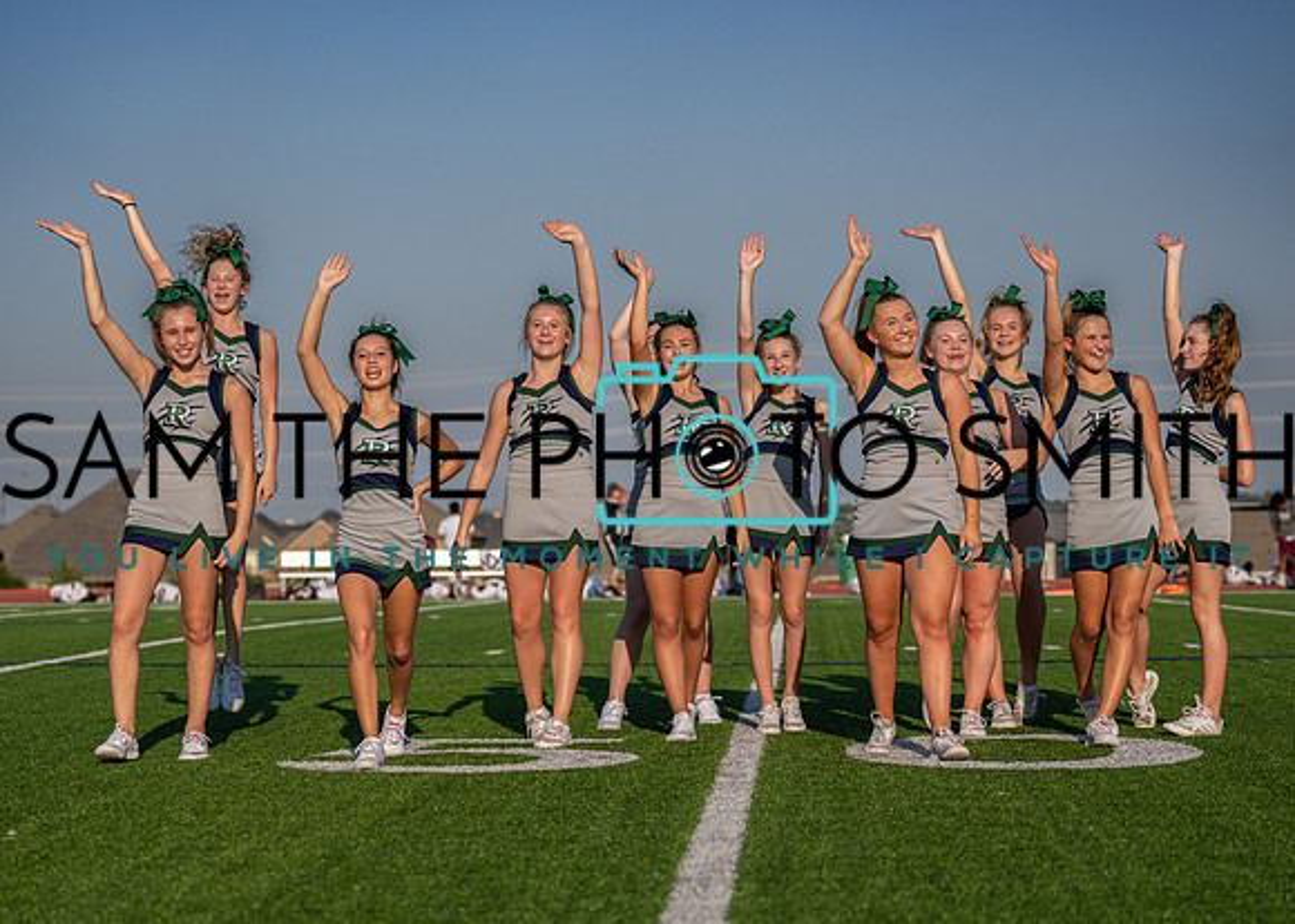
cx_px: 655
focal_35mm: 90
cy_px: 448
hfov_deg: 22.1
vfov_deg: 15.9
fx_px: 3319
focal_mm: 70
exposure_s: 1/5000
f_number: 2.8
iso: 100
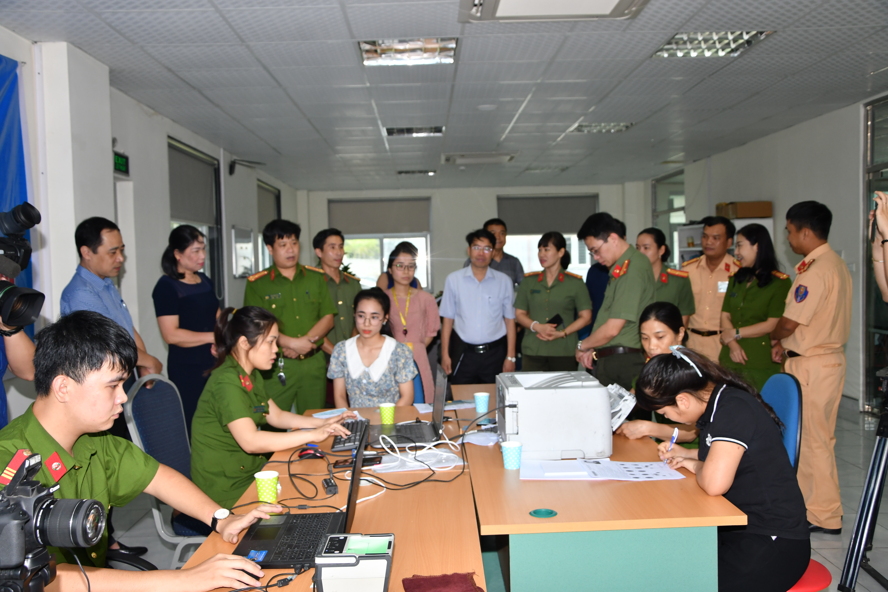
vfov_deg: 40.0
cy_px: 296
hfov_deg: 57.2
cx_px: 444
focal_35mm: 33
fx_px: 814
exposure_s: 1/200
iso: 500
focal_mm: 22
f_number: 5
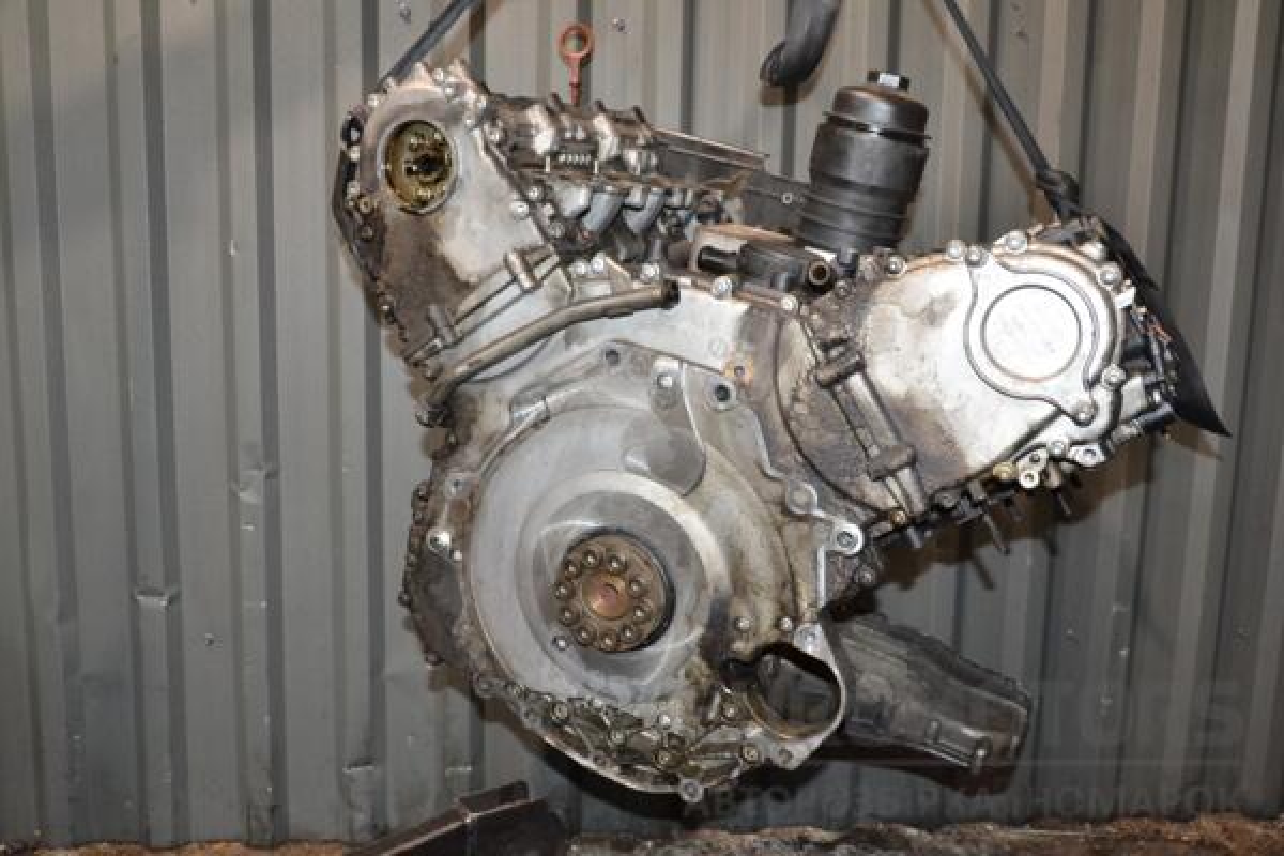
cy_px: 428
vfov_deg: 40.0
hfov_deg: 57.2
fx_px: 1177
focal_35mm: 33
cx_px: 642
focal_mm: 22
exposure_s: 1/60
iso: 800
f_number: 5
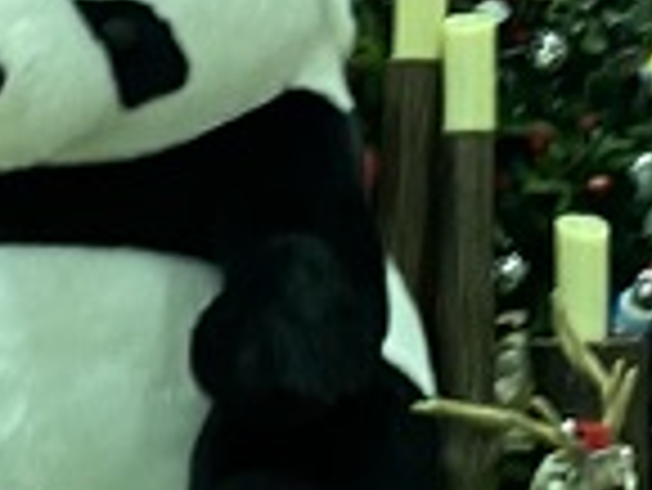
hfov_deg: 10.8
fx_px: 3450
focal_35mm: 183
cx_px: 396
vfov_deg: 7.6
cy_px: -674
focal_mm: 4.25
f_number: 1.8
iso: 100
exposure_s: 1/50
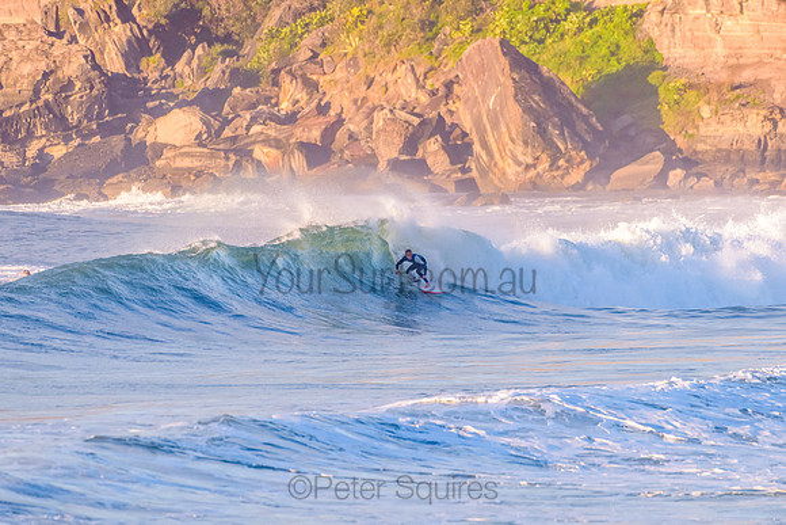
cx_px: 393
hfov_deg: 3.4
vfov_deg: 2.3
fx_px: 13278
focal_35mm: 608
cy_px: 262
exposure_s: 1/2000
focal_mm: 500
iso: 640
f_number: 5.6
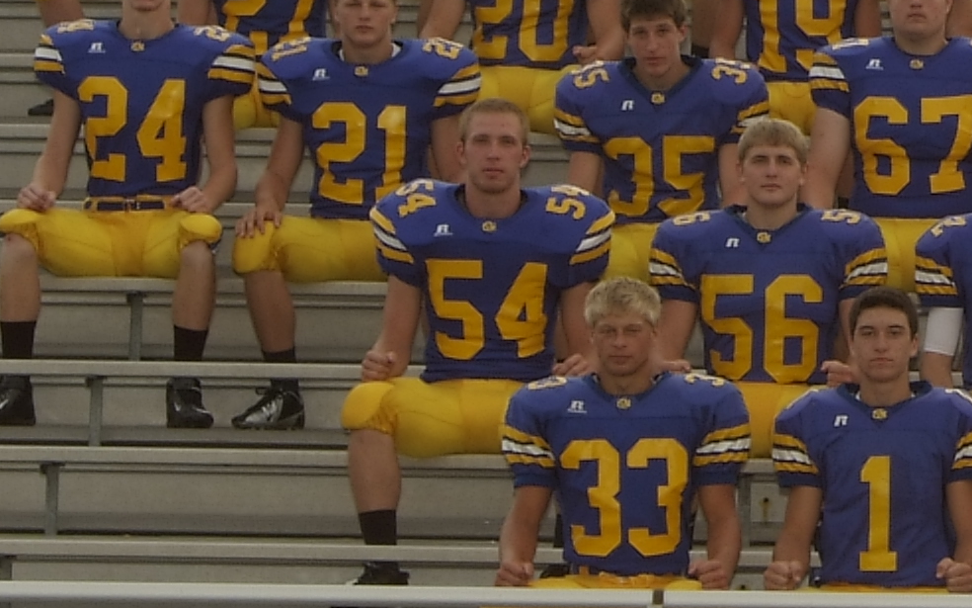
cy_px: -141
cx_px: 1296
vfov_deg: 4.0
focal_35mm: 331
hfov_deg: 6.3
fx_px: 8768
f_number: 10
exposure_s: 1/50
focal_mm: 50
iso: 125
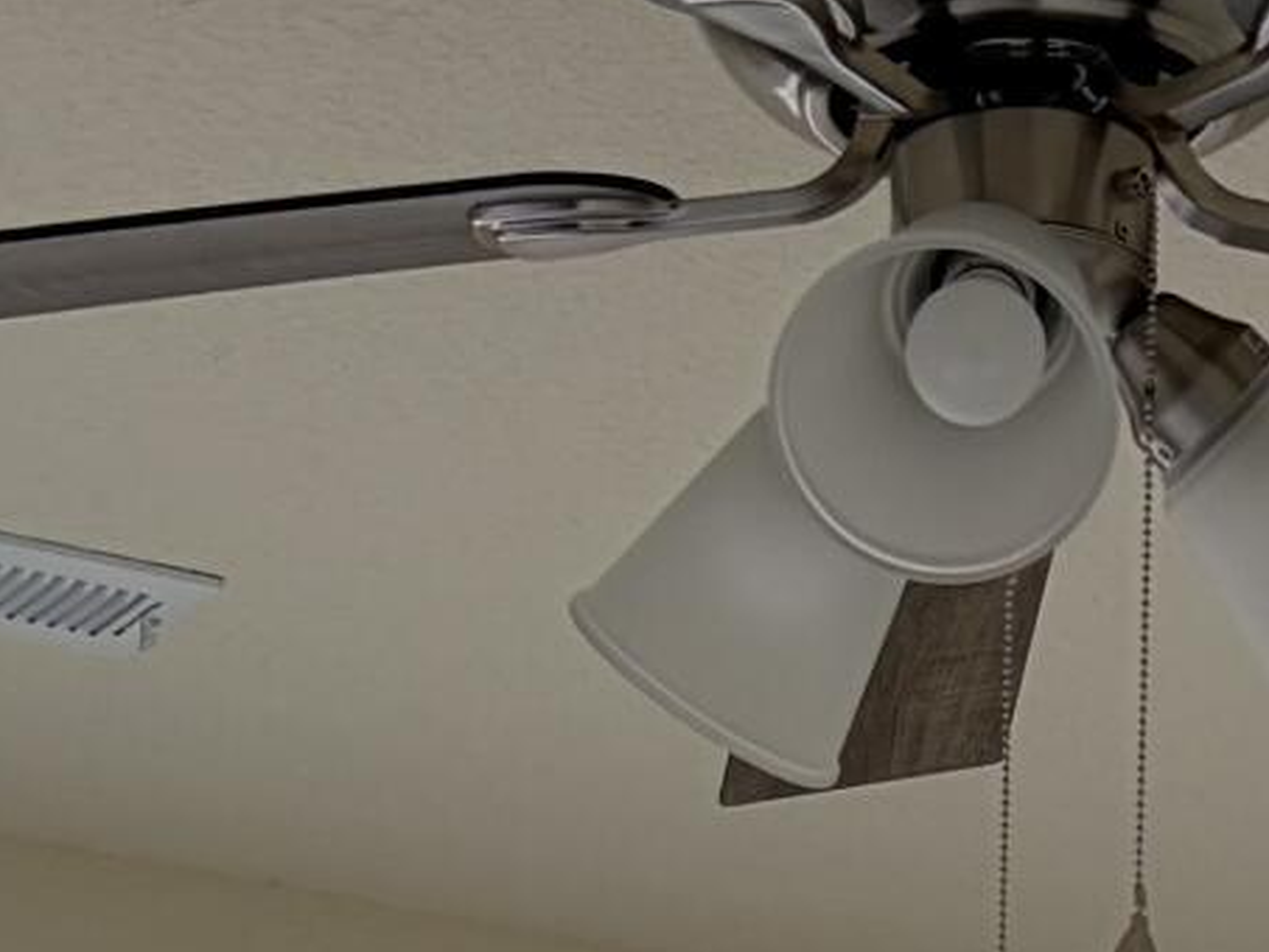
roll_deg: -0.7
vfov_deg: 7.9
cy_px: 2453
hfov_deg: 11.5
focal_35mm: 172
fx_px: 6307
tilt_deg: +3.6
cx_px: 723
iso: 64
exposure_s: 1/485
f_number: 1.6
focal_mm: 5.96
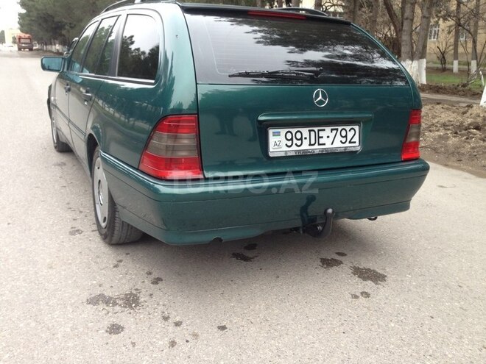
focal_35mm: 33
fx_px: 463
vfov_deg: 42.9
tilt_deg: -15.1
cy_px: 182
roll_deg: -0.7
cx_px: 243
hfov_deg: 55.4
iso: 64
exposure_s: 1/40
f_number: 2.4
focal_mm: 4.12
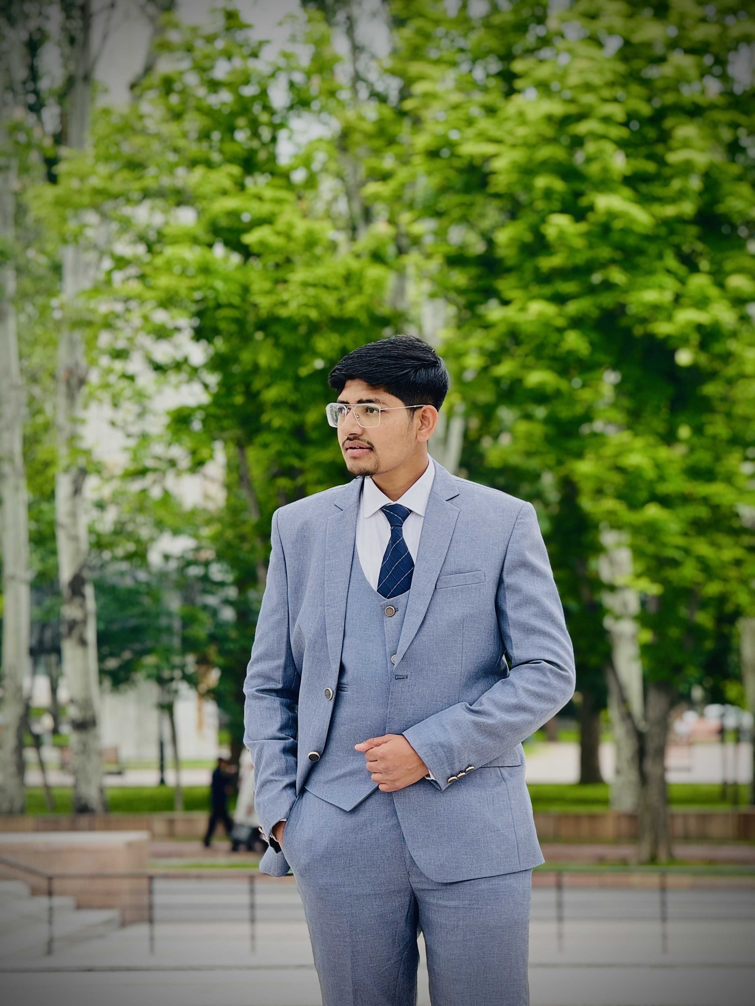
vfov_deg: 16.4
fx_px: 3490
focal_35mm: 120
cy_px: 503
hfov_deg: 12.3
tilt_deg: +3.5
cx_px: 378
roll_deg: +0.3
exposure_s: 1/290
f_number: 2.8
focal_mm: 15.66
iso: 50
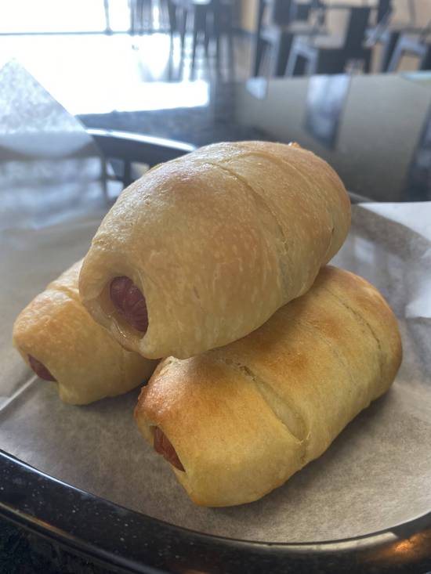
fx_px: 432
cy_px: 287
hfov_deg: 53.1
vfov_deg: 67.3
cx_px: 216
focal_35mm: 26
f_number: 1.8
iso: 64
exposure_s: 1/120
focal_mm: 4.25
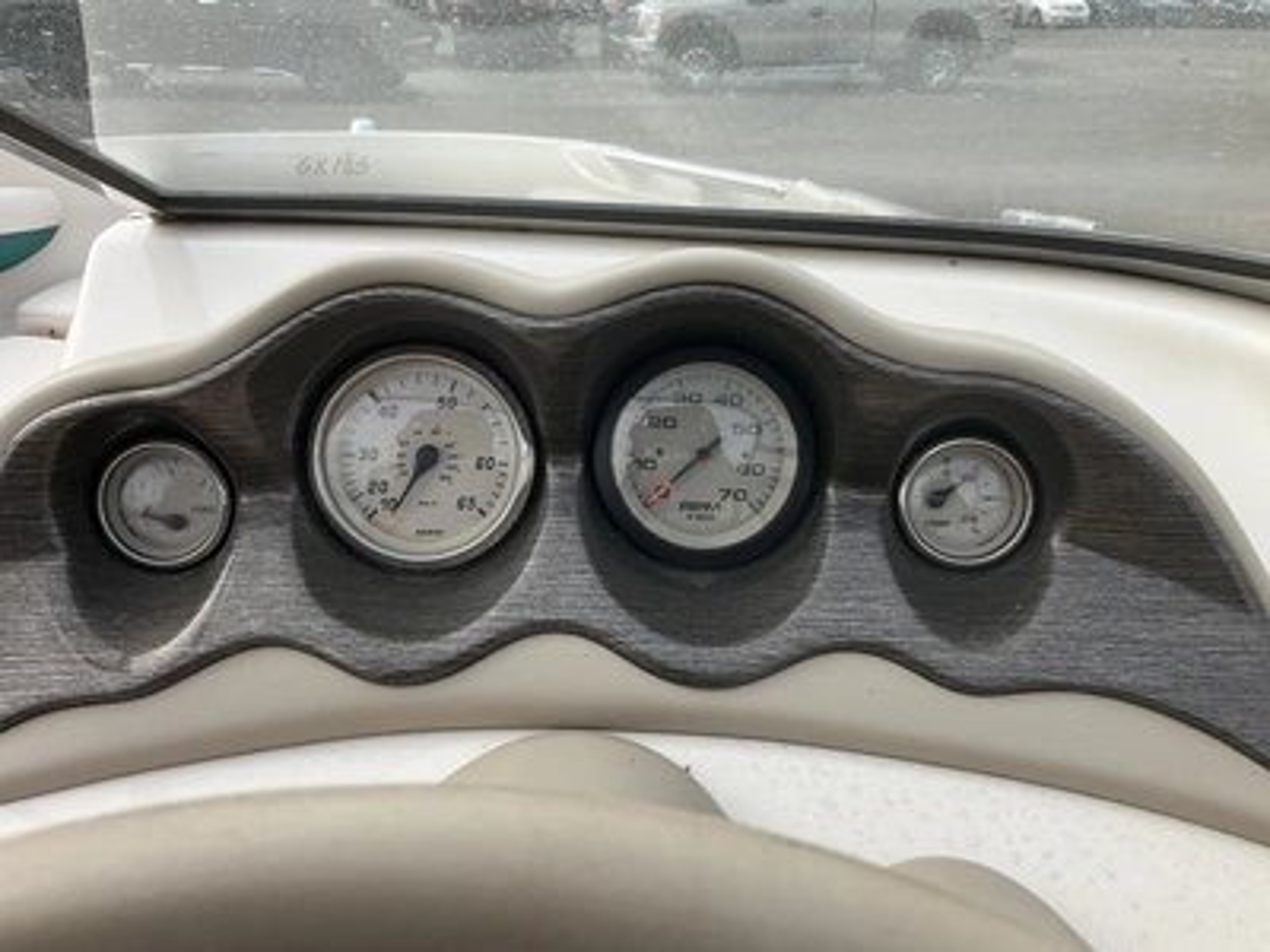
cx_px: 635
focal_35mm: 29
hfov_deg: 61.7
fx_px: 1064
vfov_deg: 48.2
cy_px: 476
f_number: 1.8
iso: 25
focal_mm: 3
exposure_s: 1/792
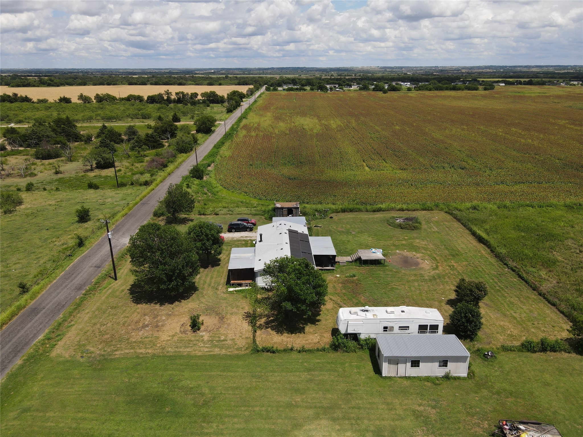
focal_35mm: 24
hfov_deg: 71.6
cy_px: 218
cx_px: 292
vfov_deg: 56.8
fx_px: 404
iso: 100
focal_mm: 4.5
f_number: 2.8
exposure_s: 1/1000
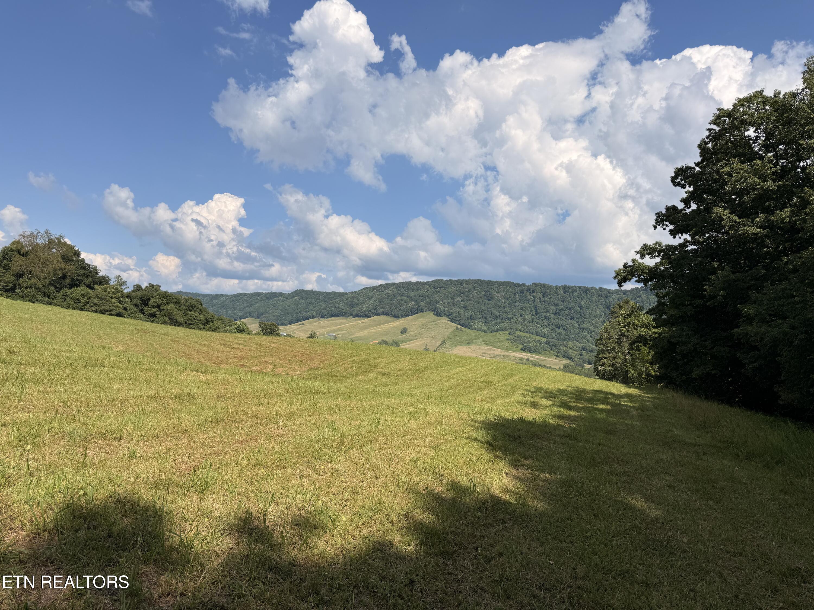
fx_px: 564
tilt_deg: +2.1
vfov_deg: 56.8
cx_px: 407
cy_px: 305
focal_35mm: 24
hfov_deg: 71.6
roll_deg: -2.3
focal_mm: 6.76
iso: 80
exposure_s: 1/7353
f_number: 1.78
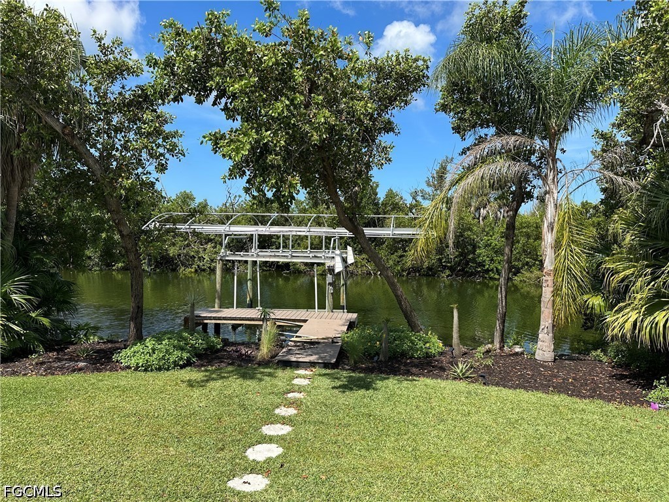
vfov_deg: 56.8
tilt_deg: -1.7
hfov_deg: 71.6
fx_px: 464
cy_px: 251
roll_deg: -1.4
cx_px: 334
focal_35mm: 24
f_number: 1.78
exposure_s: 1/3058
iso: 80
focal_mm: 6.86
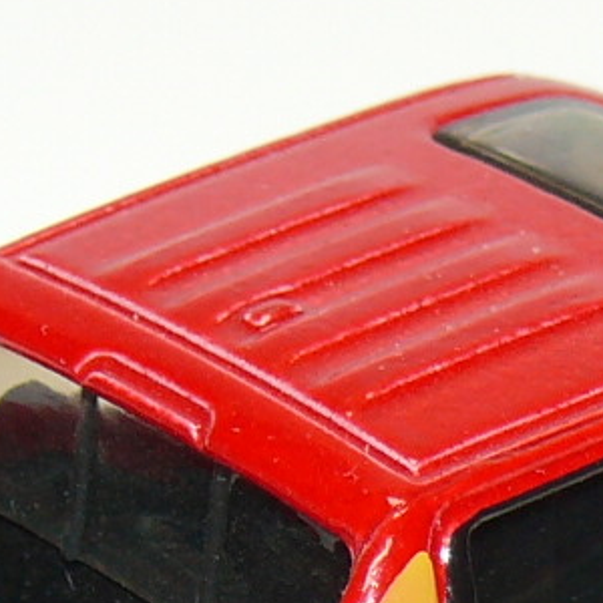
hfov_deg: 4.6
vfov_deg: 4.6
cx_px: 374
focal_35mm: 382
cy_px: 693
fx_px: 7529
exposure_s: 1/30
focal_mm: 11.9
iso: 100
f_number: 4
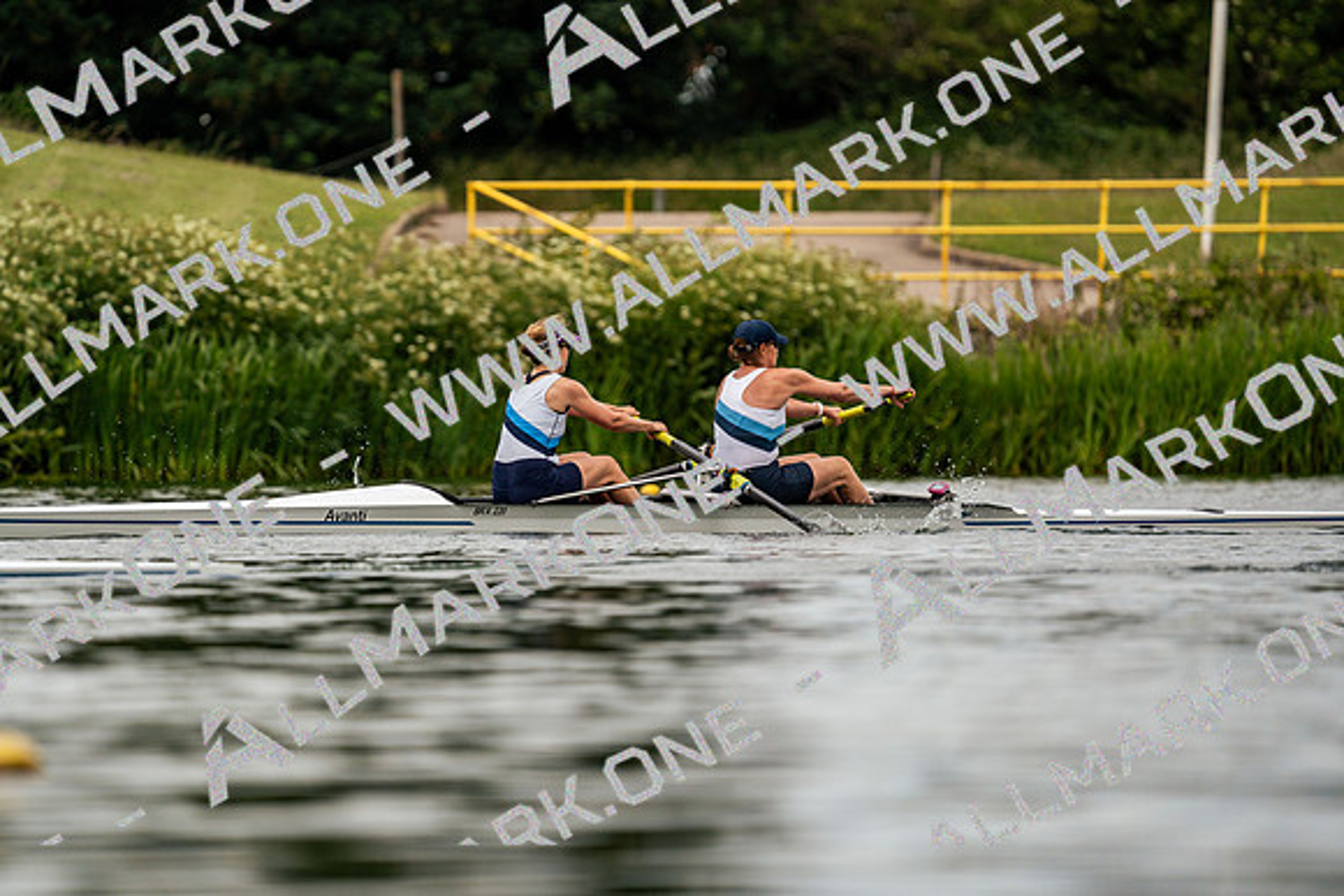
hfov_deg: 3.4
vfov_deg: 2.3
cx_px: 672
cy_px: 448
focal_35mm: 600
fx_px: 22404
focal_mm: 600
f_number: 6.3
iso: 320
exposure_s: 1/2000
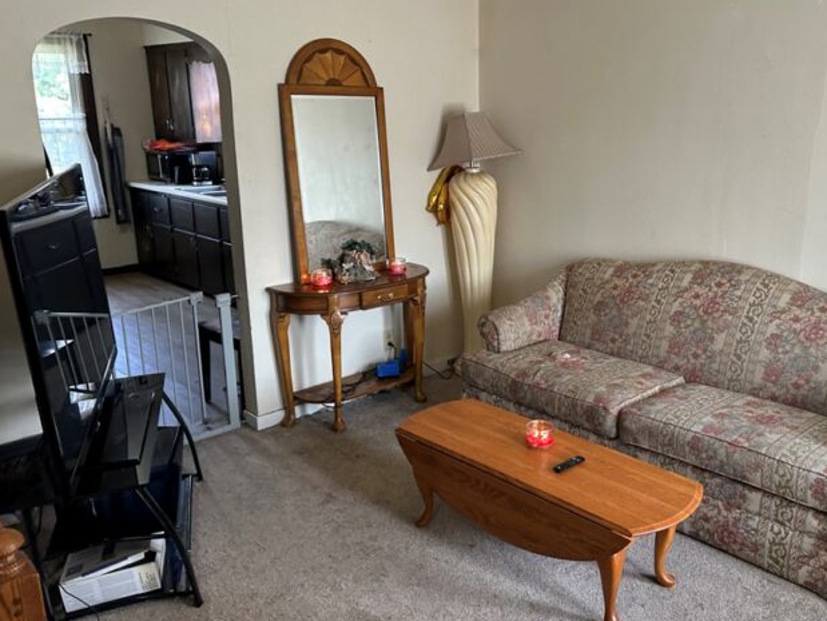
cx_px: 504
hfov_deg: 57.8
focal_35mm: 31
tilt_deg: -15.0
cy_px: 311
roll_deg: -0.1
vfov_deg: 45.5
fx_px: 741
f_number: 1.78
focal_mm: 6.86
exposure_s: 1/60
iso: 125
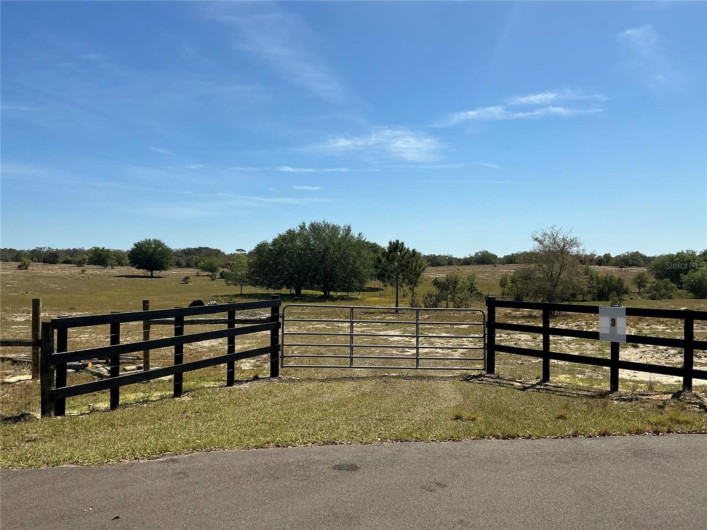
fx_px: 572
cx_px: 354
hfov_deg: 63.4
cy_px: 265
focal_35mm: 28
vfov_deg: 49.7
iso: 25
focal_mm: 3
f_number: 1.8
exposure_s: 1/3125
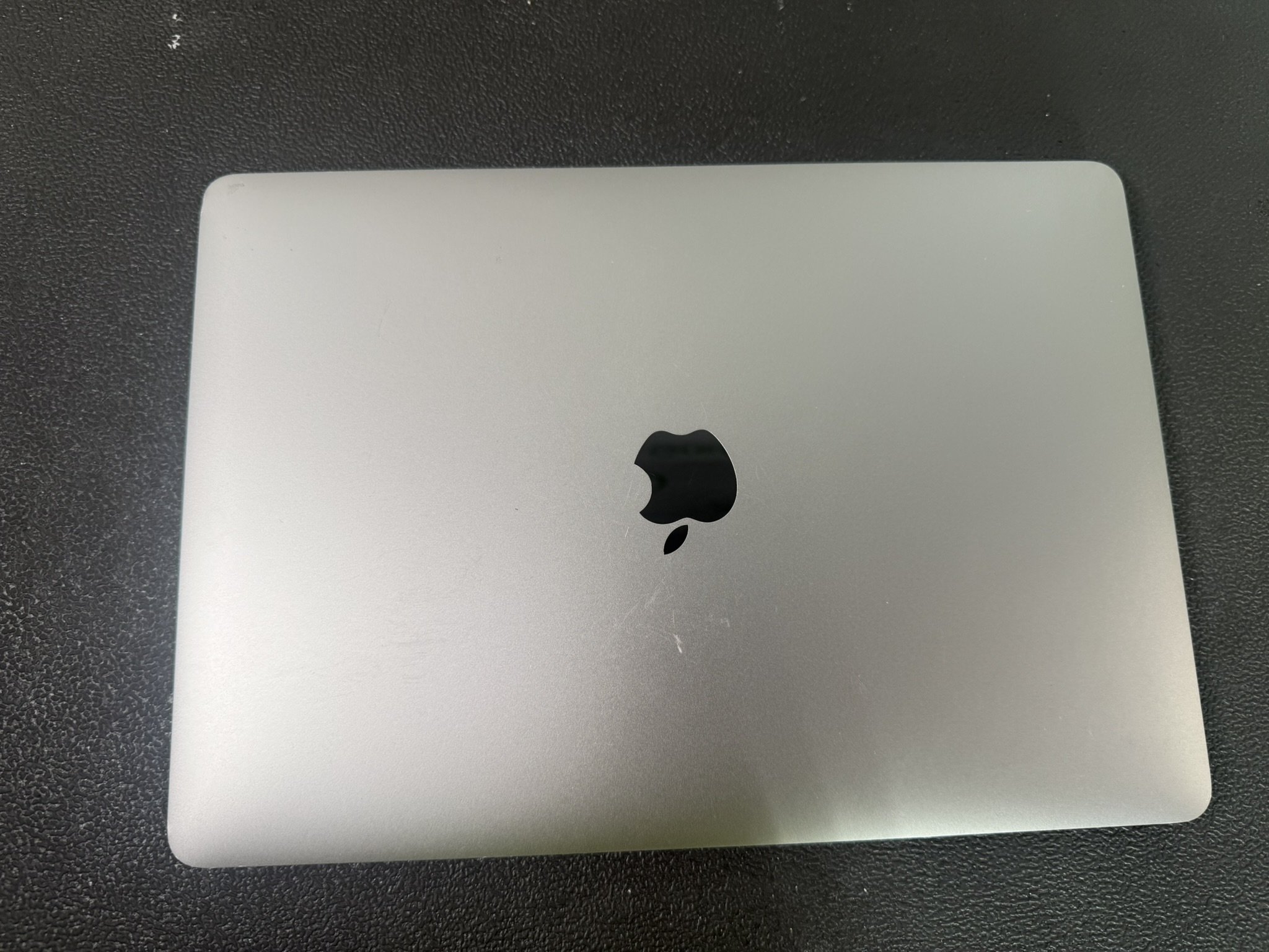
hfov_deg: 71.6
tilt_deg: -77.5
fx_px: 880
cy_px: 476
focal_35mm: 24
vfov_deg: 56.8
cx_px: 634
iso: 80
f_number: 1.78
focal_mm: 6.76
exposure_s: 1/119
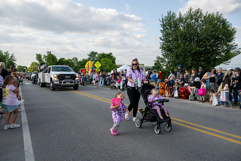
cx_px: 120
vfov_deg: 47.2
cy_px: 80
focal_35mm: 28
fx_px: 184
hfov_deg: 66.4
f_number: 8
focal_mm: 27.5
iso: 250
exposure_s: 1/250
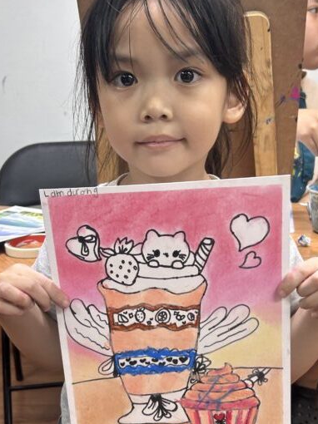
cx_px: 174
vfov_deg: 37.3
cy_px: 263
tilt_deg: -17.5
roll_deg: +2.8
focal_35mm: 51
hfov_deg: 28.5
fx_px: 625
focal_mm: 5.7
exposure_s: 1/100
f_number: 1.5
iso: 64
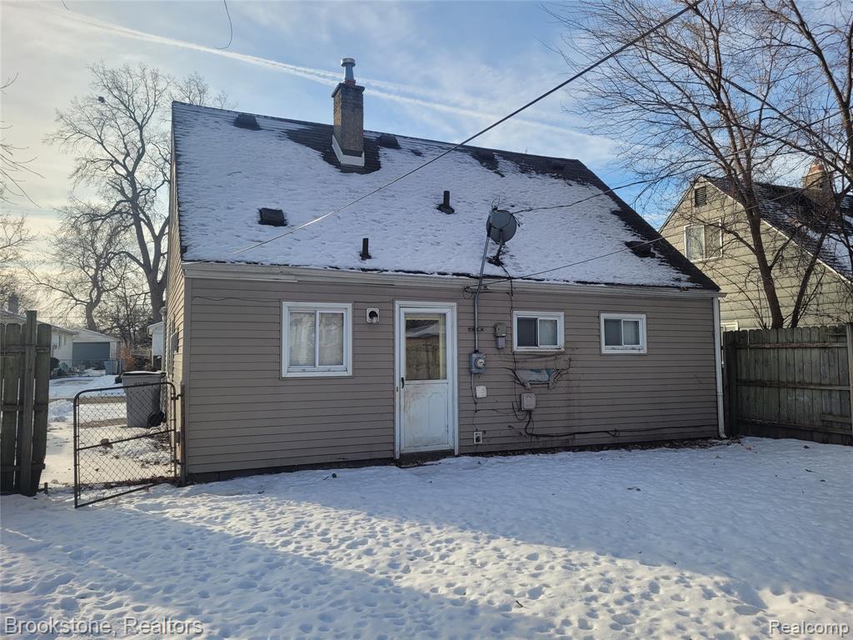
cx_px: 426
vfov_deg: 53.1
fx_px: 641
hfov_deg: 67.3
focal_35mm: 26
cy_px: 320
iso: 40
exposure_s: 1/1910
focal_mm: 5.4
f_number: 1.8
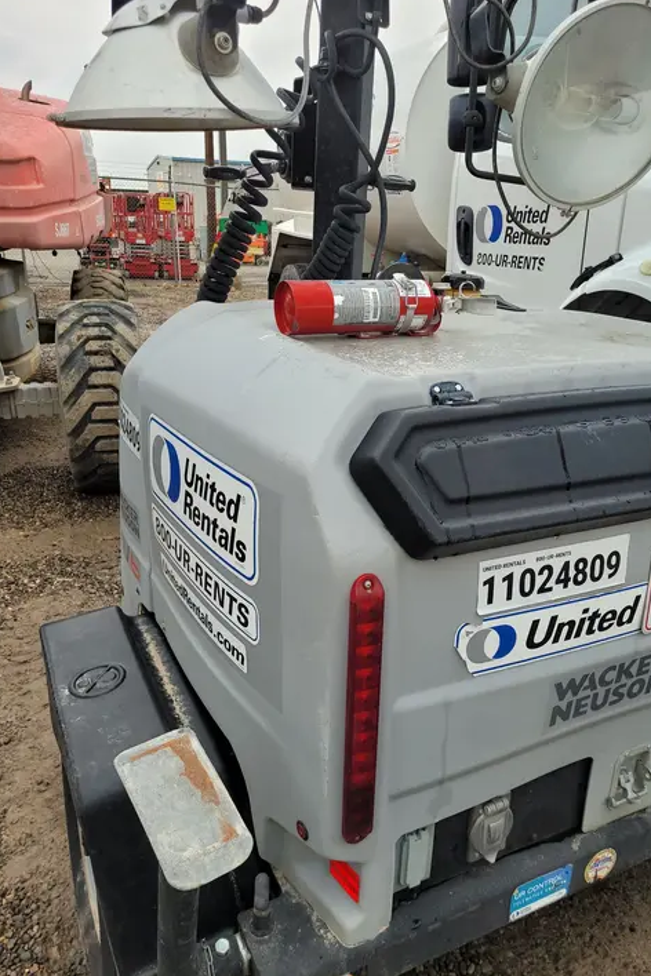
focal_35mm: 28
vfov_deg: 65.5
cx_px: 371
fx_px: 759
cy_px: 494
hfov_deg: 46.3
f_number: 1.8
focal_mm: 5.4
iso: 40
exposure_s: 1/163
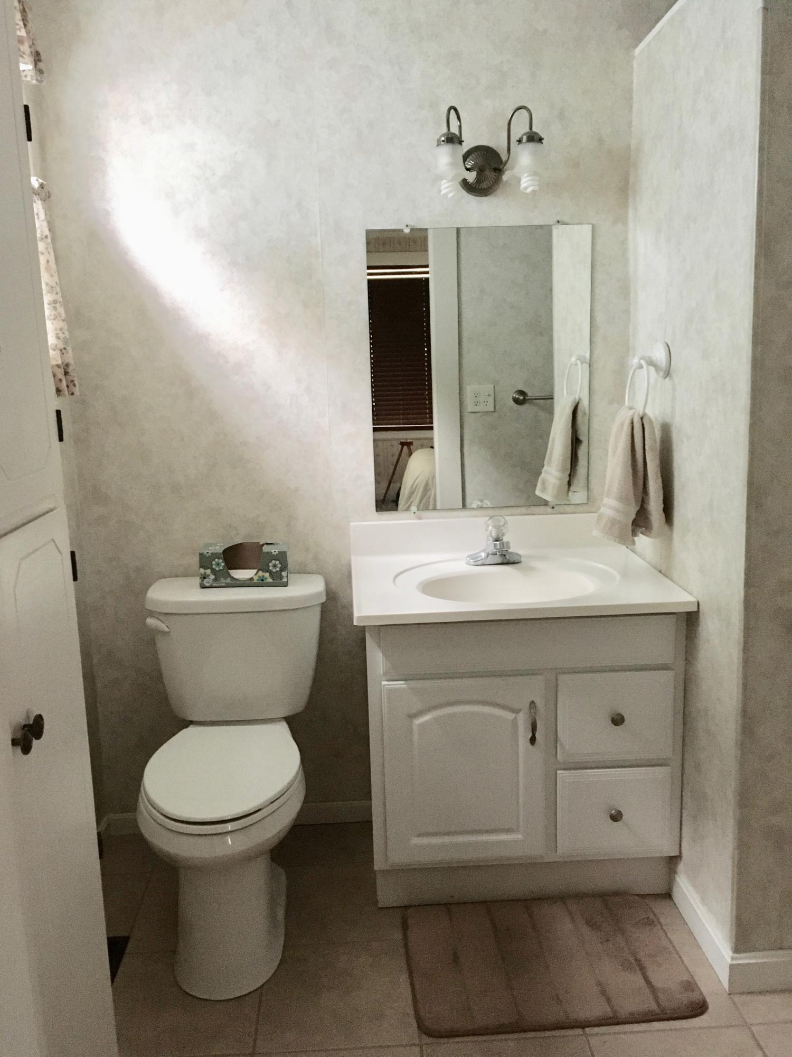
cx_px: 396
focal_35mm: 29
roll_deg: +2.4
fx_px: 885
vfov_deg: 61.7
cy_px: 528
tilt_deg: -12.6
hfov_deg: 48.2
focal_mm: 4.15
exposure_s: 1/20
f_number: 2.2
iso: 200
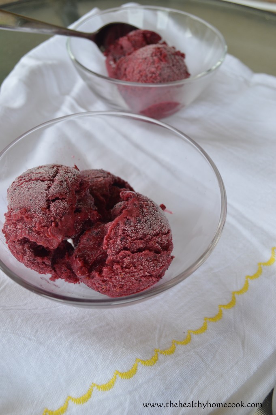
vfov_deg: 57.3
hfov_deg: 39.9
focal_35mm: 33
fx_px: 380
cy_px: 208
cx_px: 138
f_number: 6.3
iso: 400
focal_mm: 22
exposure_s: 1/125
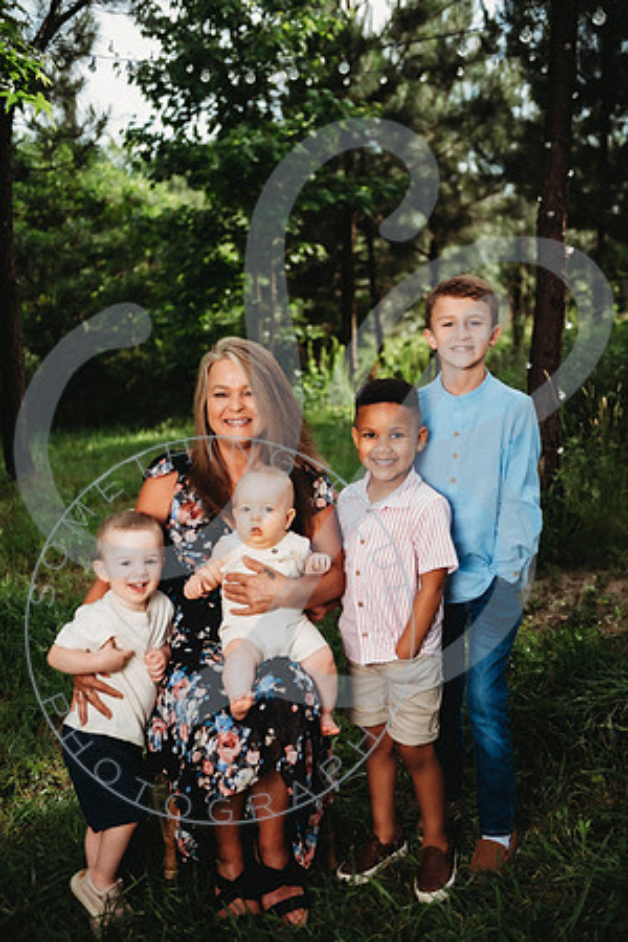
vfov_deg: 44.5
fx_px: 1151
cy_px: 471
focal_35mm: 44
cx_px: 314
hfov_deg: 30.5
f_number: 2.8
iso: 50
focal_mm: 44
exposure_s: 1/200
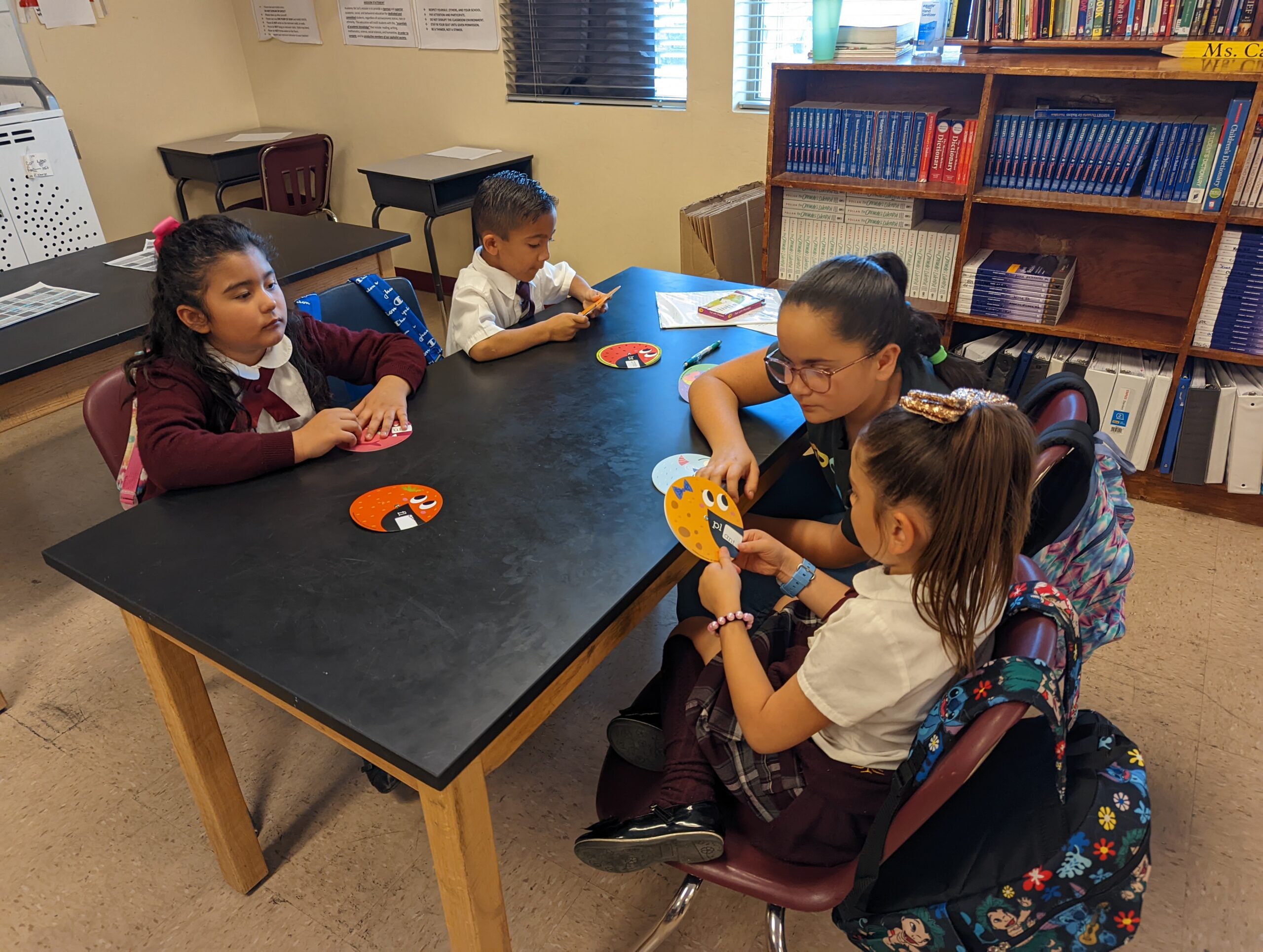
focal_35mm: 24
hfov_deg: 71.5
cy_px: 476
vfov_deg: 56.9
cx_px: 632
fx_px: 877
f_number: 1.85
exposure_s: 1/152
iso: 534
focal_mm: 6.81
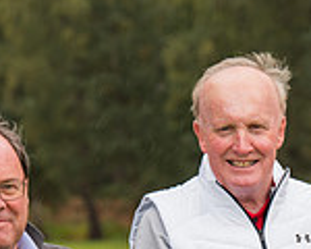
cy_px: 352
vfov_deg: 2.4
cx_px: 363
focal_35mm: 637
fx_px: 5863
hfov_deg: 3.0
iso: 640
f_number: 8
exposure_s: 1/250
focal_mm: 175
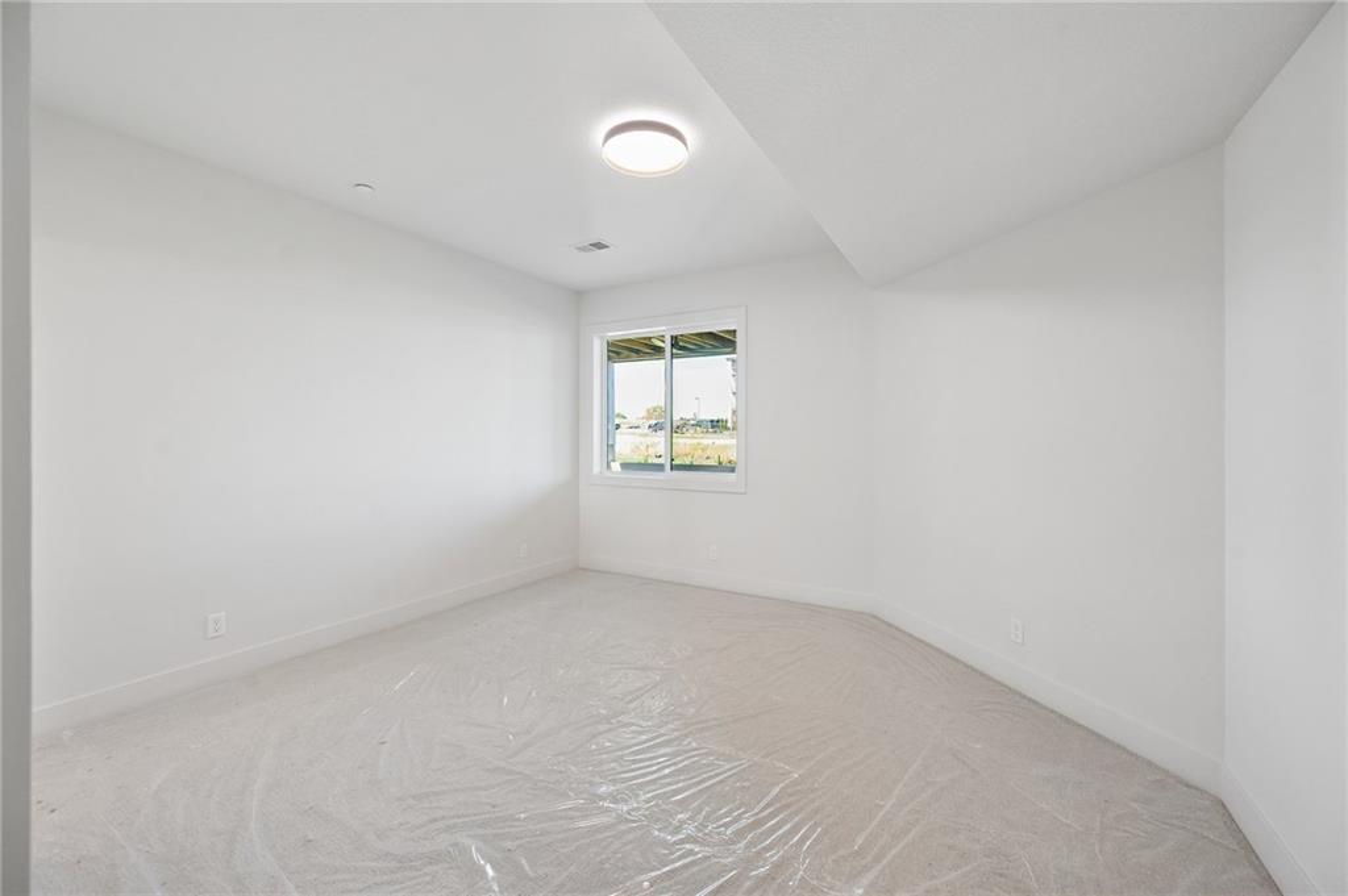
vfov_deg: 81.1
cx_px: 674
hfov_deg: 104.3
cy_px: 448
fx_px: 524
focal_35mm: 14
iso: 640
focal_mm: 14
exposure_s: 1/40
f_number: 6.3
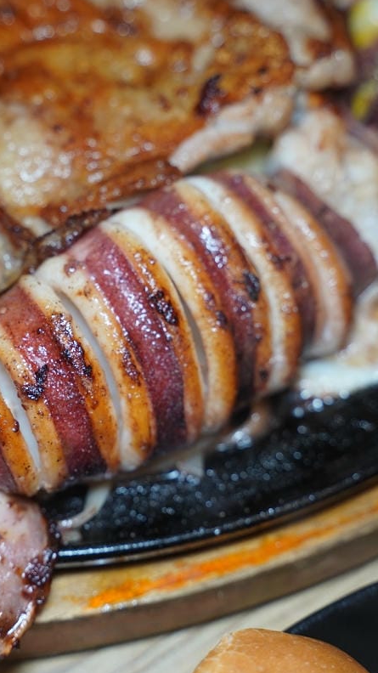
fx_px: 1783
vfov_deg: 21.4
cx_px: 113
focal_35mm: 100
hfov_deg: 12.1
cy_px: 337
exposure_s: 1/80
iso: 500
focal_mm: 63
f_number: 4
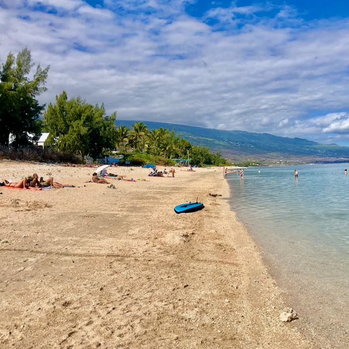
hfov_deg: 46.9
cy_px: 172
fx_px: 399
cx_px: 212
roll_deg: +2.1
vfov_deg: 47.2
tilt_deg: +0.8
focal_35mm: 35
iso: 25
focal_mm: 3.99
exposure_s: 1/4367
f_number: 1.8
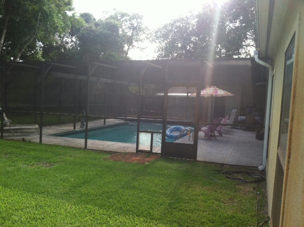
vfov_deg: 40.6
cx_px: 152
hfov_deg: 52.7
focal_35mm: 35
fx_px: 307
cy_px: 114
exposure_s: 1/172
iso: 80
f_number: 2.8
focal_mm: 3.85
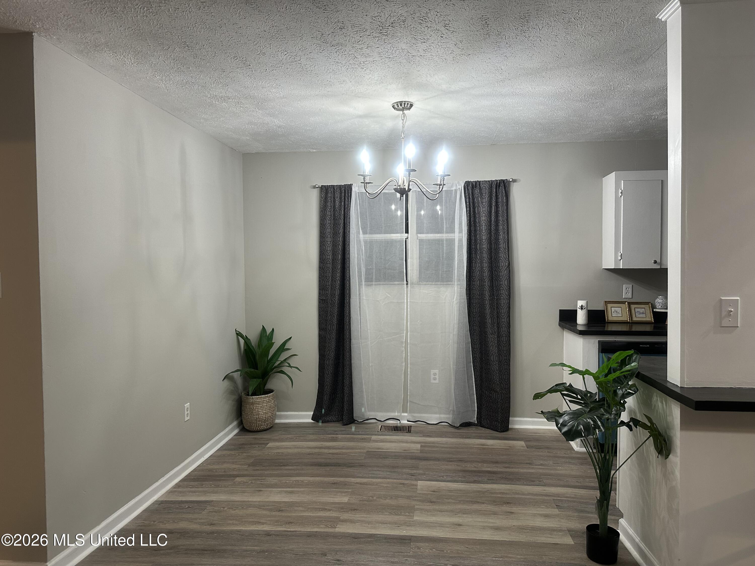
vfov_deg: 56.8
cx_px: 378
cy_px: 283
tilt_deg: +1.1
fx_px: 523
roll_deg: -0.9
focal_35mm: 24
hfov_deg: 71.6
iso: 125
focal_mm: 6.86
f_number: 1.78
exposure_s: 1/60
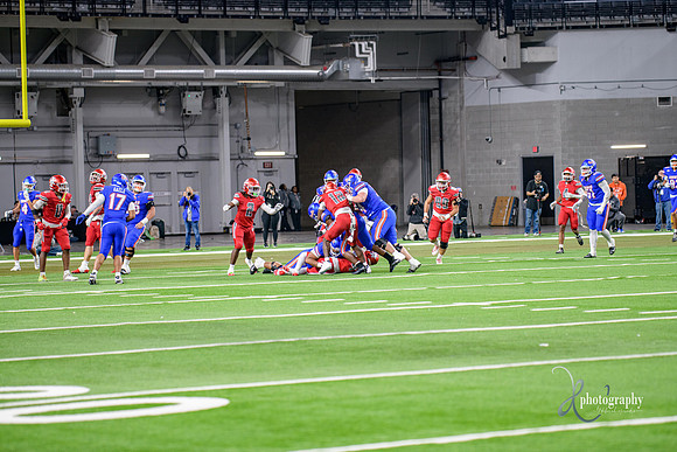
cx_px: 338
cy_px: 226
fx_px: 2727
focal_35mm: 145
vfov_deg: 9.5
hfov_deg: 14.2
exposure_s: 1/400
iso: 1000
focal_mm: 145
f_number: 2.8
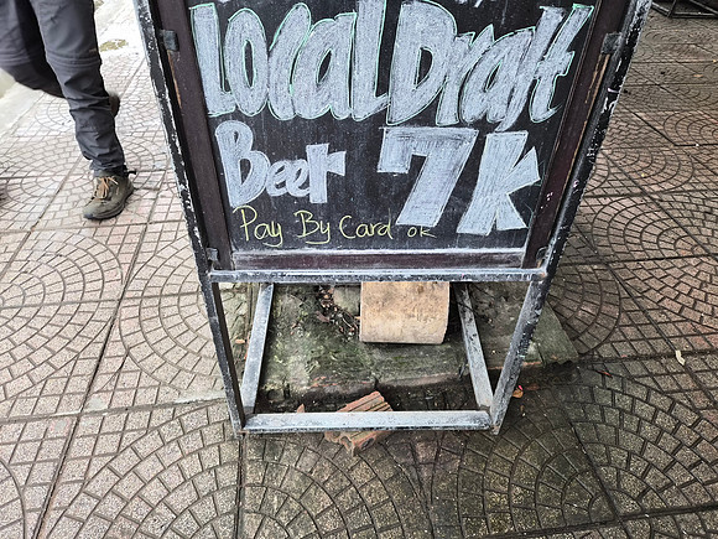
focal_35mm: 23
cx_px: 359
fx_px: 477
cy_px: 270
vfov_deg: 58.9
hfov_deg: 73.9
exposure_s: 1/100
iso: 160
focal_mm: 5.4
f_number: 1.8
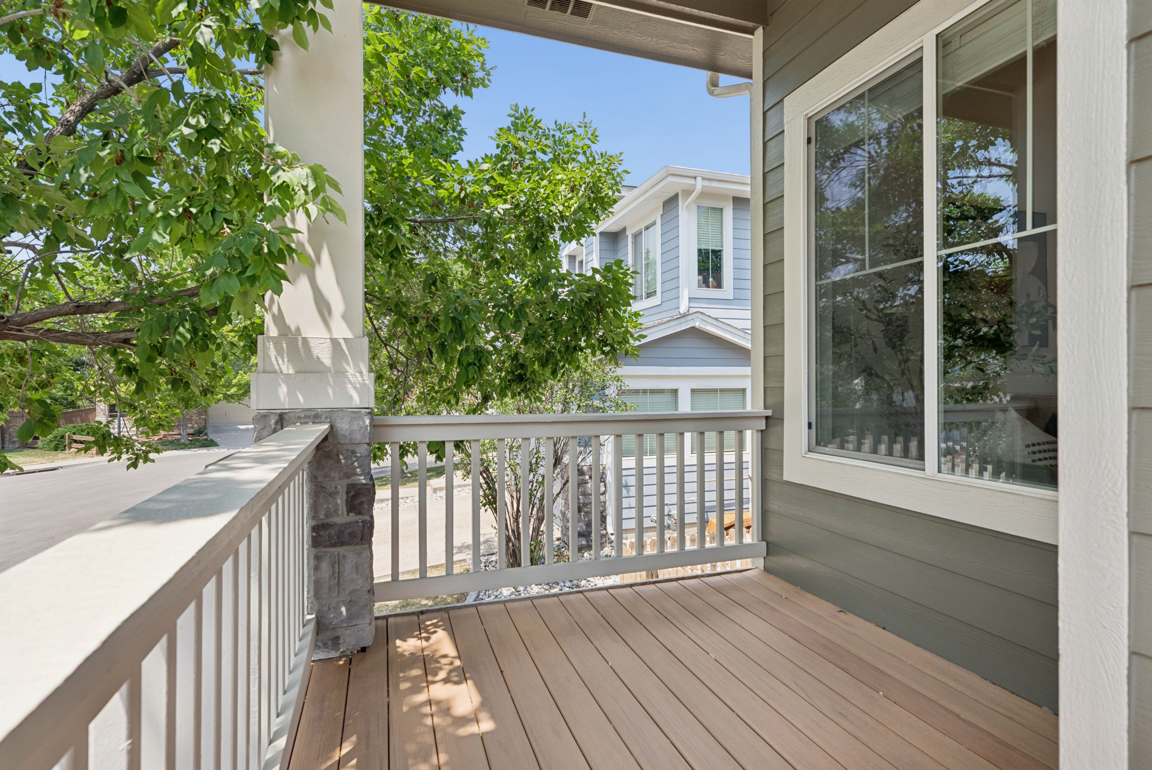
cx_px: 576
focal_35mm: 18
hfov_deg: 90.0
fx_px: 576
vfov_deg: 67.5
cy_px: 385
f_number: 8
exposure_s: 1/200
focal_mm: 18
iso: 250
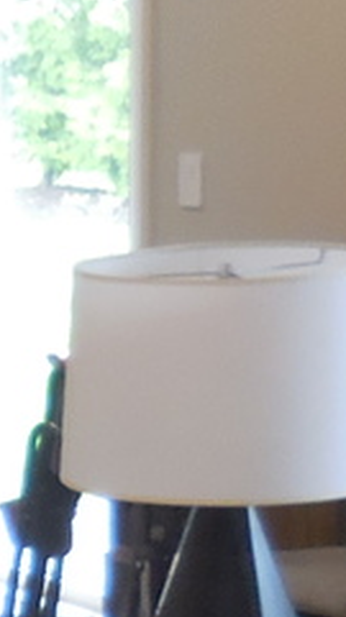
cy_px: 604
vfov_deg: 13.1
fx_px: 2667
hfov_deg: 7.0
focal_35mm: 163
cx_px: -518
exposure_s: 1/30
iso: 140
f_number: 3.3
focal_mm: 4.5
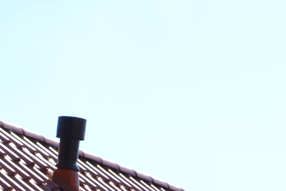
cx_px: -86
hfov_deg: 9.1
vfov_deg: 6.0
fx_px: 1764
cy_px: 373
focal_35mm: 222
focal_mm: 32
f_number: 5.6
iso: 100
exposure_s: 1/200
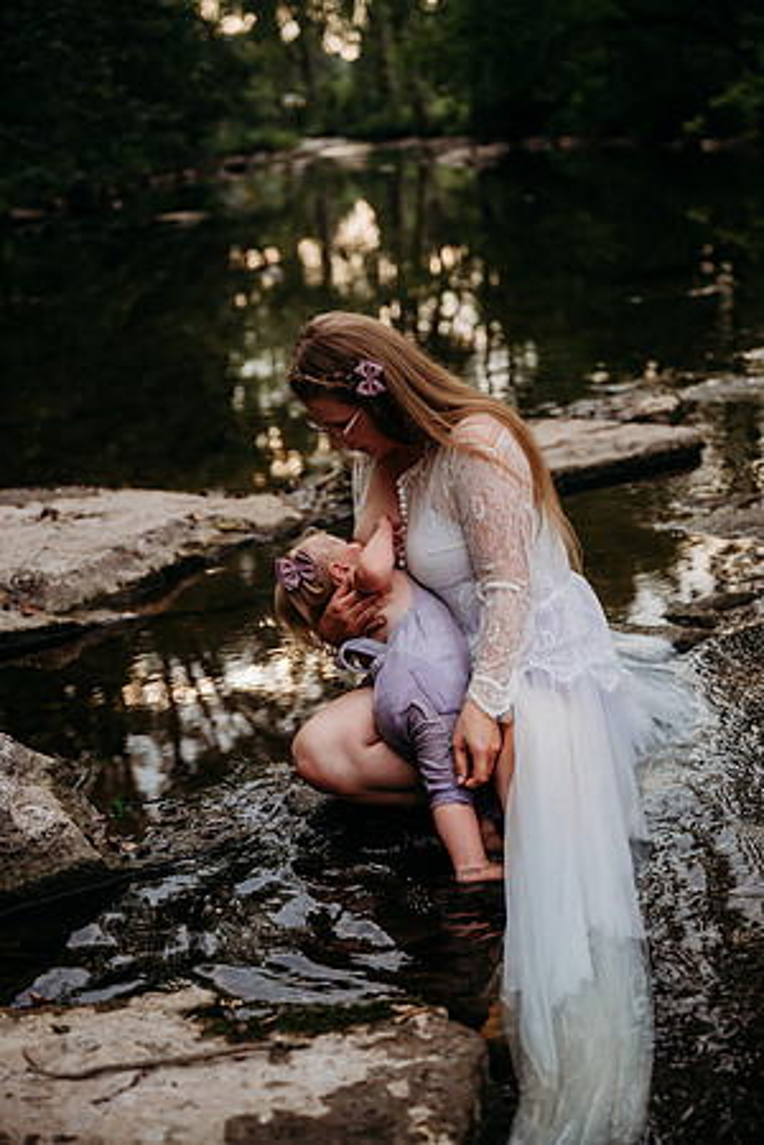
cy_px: 572
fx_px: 1687
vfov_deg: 37.5
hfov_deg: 25.5
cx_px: 382
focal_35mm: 53
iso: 500
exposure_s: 1/1600
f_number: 3.2
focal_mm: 53
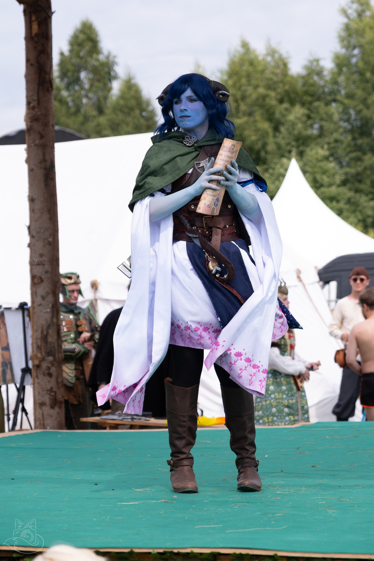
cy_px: 213
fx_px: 1636
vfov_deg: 19.4
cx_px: 230
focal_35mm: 105
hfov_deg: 13.0
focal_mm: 55
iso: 160
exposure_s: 1/1600
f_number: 3.2
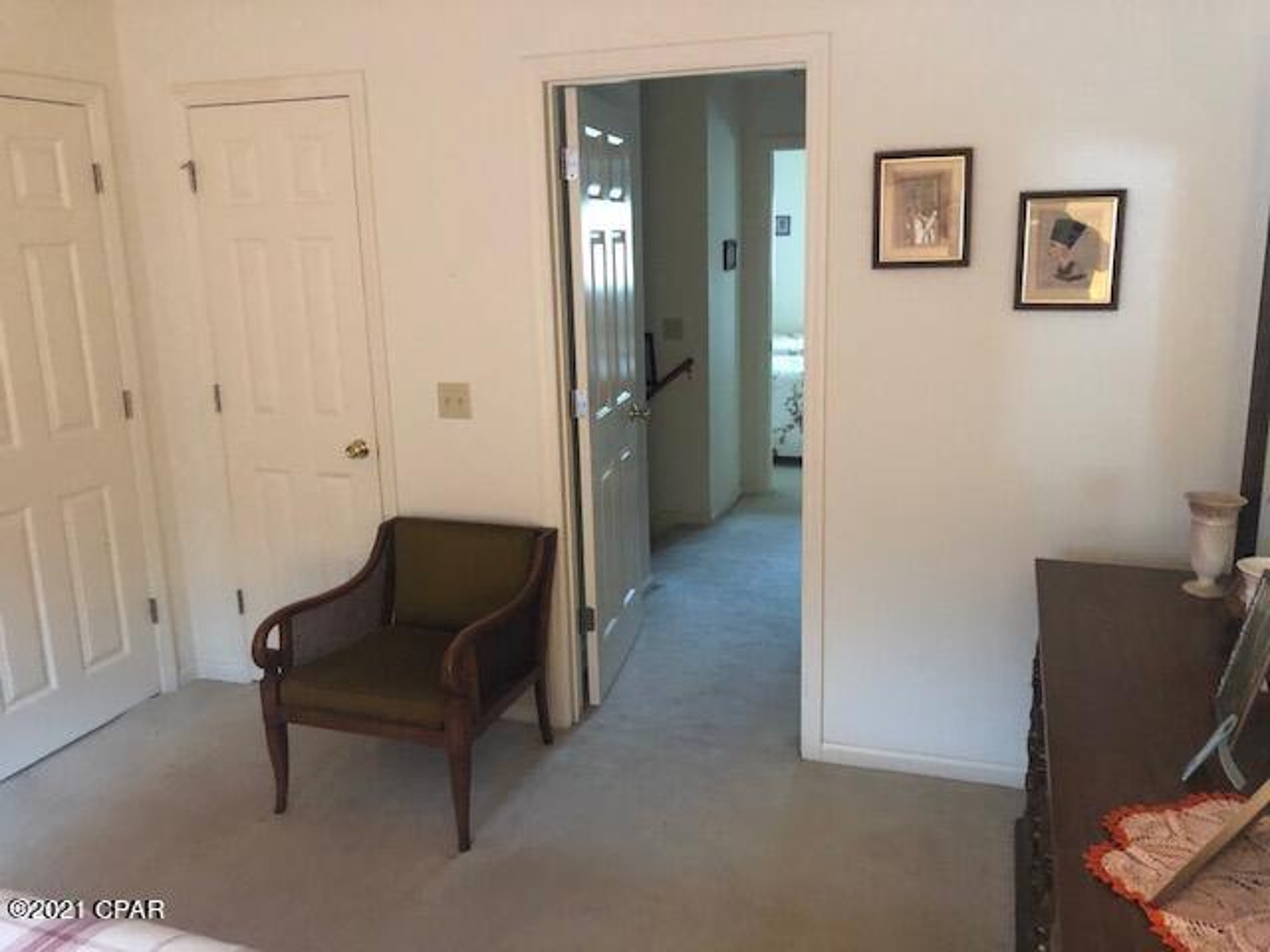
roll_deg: +3.4
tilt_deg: -14.1
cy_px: 476
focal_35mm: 28
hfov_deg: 63.4
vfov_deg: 49.7
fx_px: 1027
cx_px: 635
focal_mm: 3.99
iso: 80
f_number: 1.8
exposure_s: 1/5
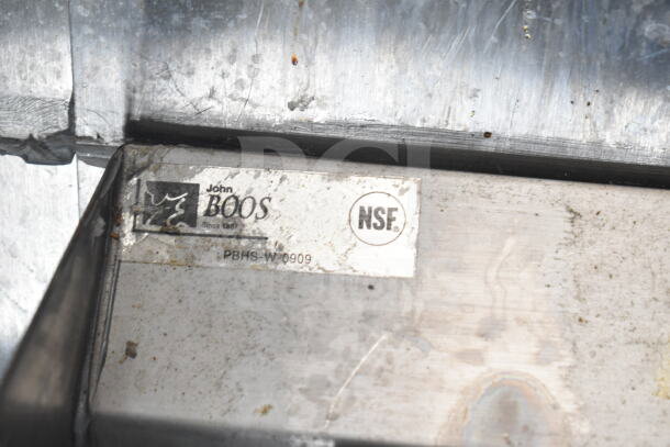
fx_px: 1536
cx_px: 335
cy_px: 224
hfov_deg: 24.6
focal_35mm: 82
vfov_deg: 16.6
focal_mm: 55
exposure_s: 1/160
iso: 1600
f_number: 6.3
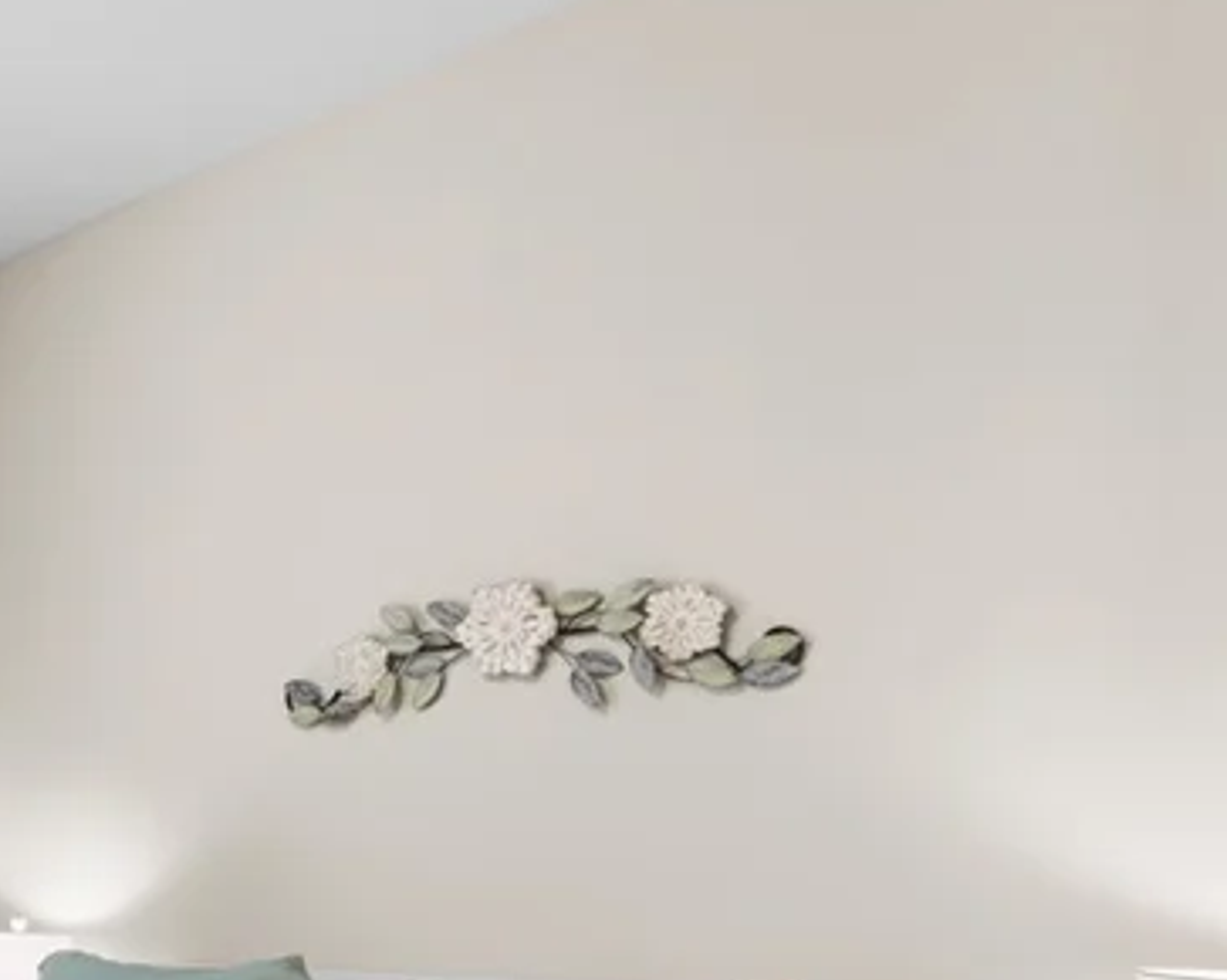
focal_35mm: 45
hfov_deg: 33.1
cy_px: 890
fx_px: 1633
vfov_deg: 31.7
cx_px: -274
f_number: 8
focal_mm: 17
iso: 400
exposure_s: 1/13
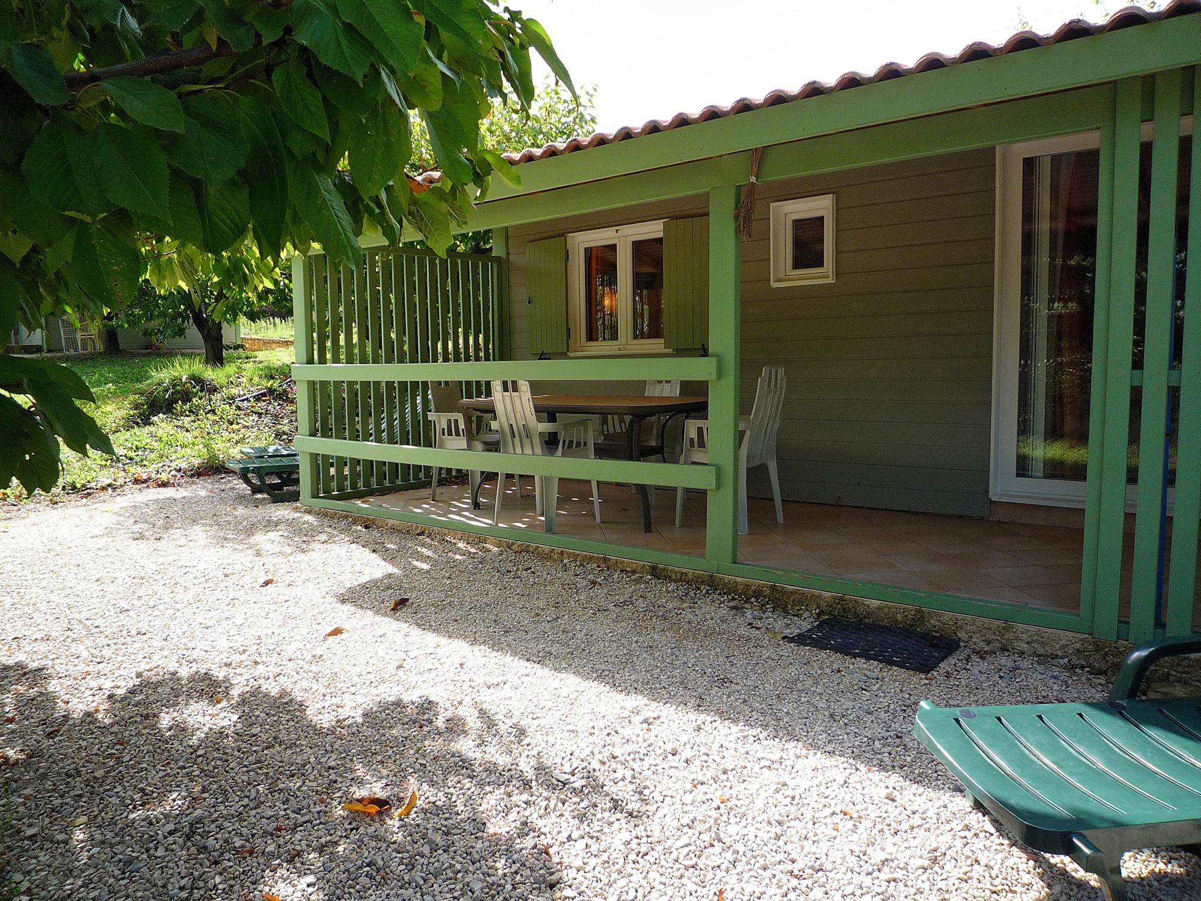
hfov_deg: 69.4
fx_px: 867
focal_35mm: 25
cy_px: 450
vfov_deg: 54.9
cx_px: 600
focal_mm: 4.4
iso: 100
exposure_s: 1/400
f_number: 2.8
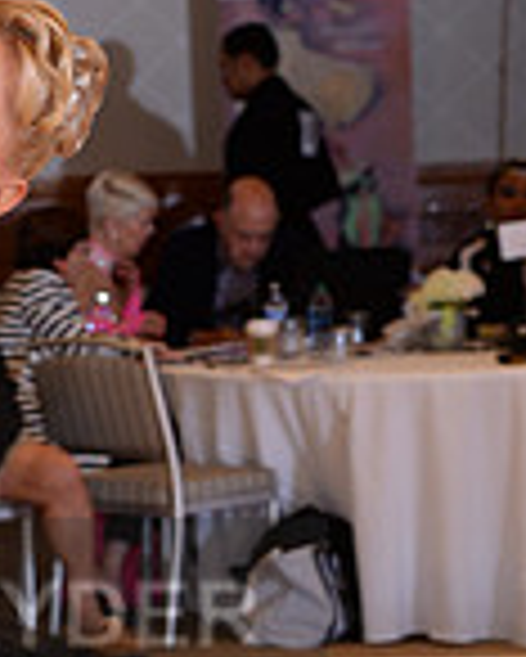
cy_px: 670
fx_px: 4782
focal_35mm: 246
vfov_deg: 7.8
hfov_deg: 6.2
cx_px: -290
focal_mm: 66
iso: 1250
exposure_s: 1/250
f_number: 5
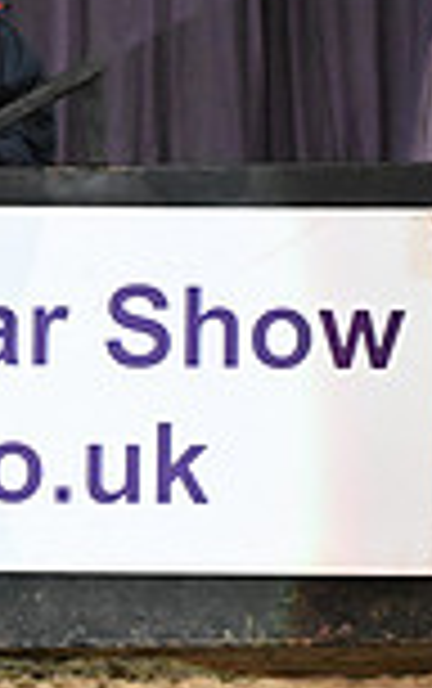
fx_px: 6518
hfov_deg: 3.7
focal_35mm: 347
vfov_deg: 6.0
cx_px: -760
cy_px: 115
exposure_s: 1/800
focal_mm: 90
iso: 8000
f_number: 4.5
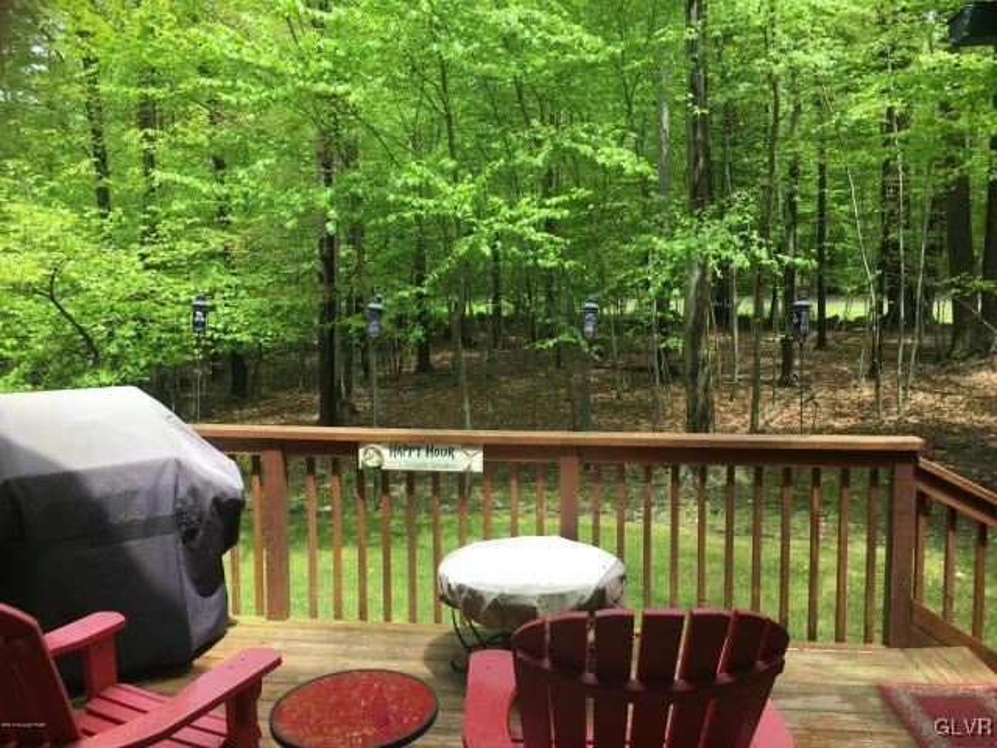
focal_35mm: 29
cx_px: 498
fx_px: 835
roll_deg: -0.2
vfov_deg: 48.2
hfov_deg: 61.7
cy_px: 374
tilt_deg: -9.4
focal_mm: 4.15
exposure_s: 1/278
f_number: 2.2
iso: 25
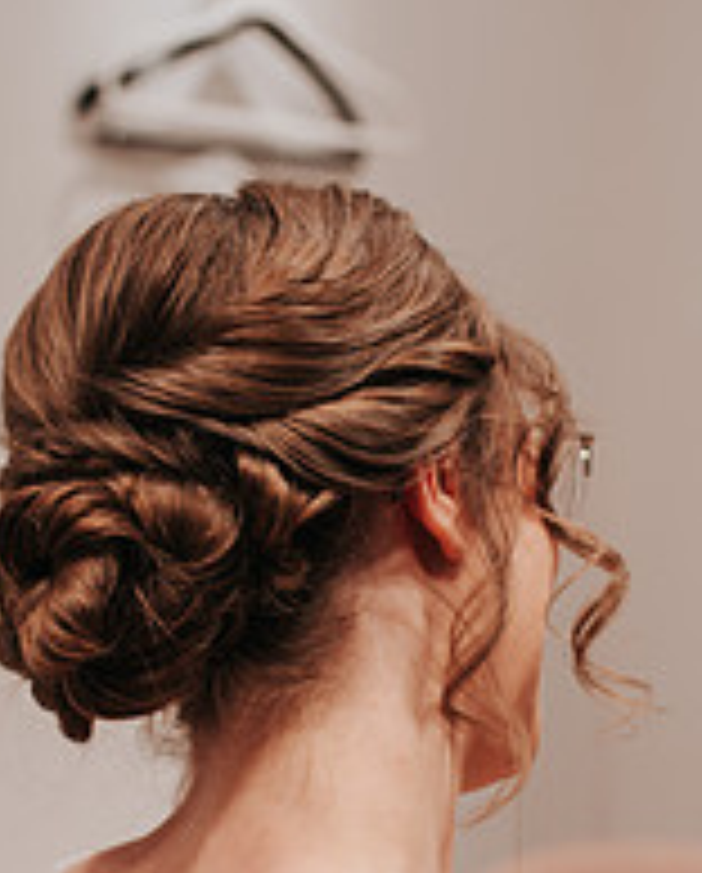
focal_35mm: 76
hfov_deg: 20.2
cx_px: 441
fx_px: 1968
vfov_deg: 24.8
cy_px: 630
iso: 200
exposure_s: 1/125
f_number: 2.8
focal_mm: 35
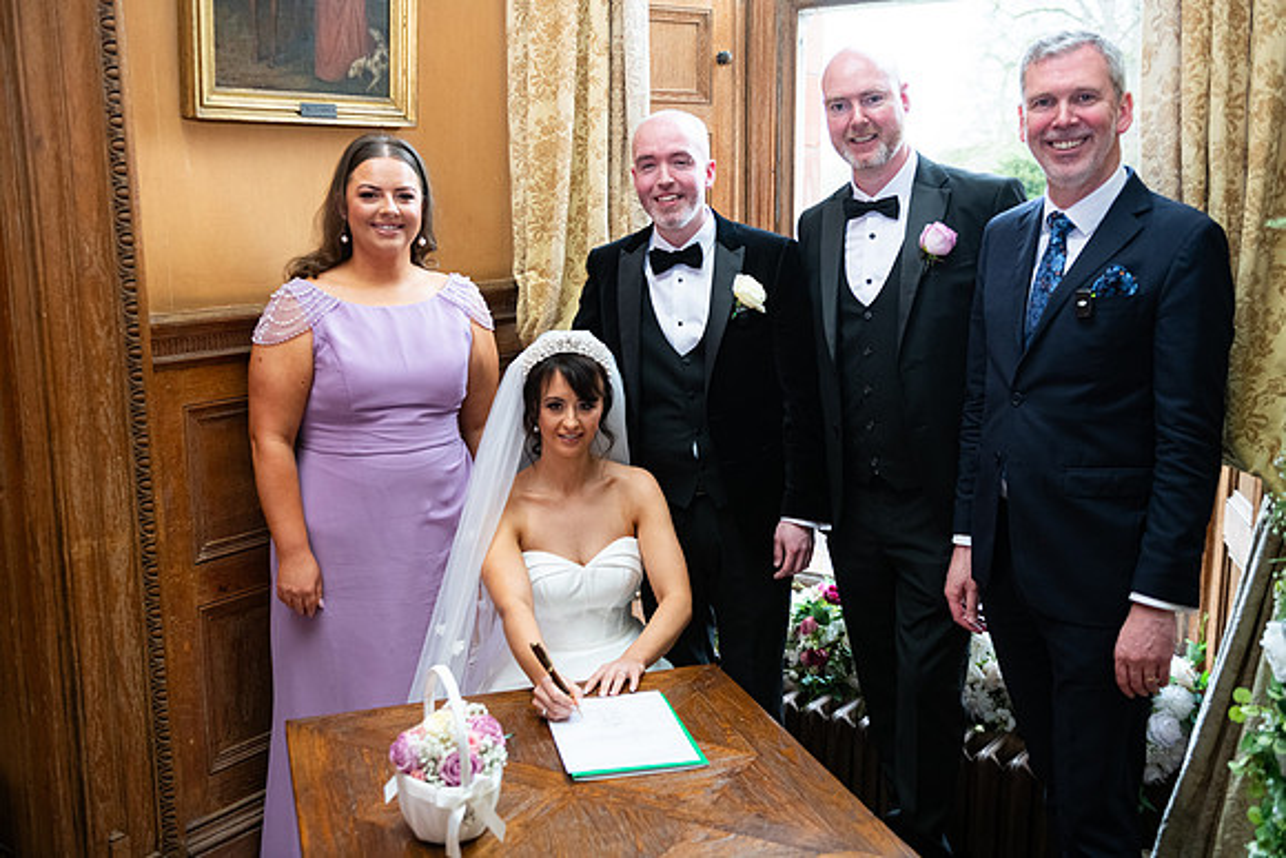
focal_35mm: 35
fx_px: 1251
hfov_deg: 54.4
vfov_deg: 37.9
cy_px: 429
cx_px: 643
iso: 1000
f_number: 3.5
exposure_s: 1/160
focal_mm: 35
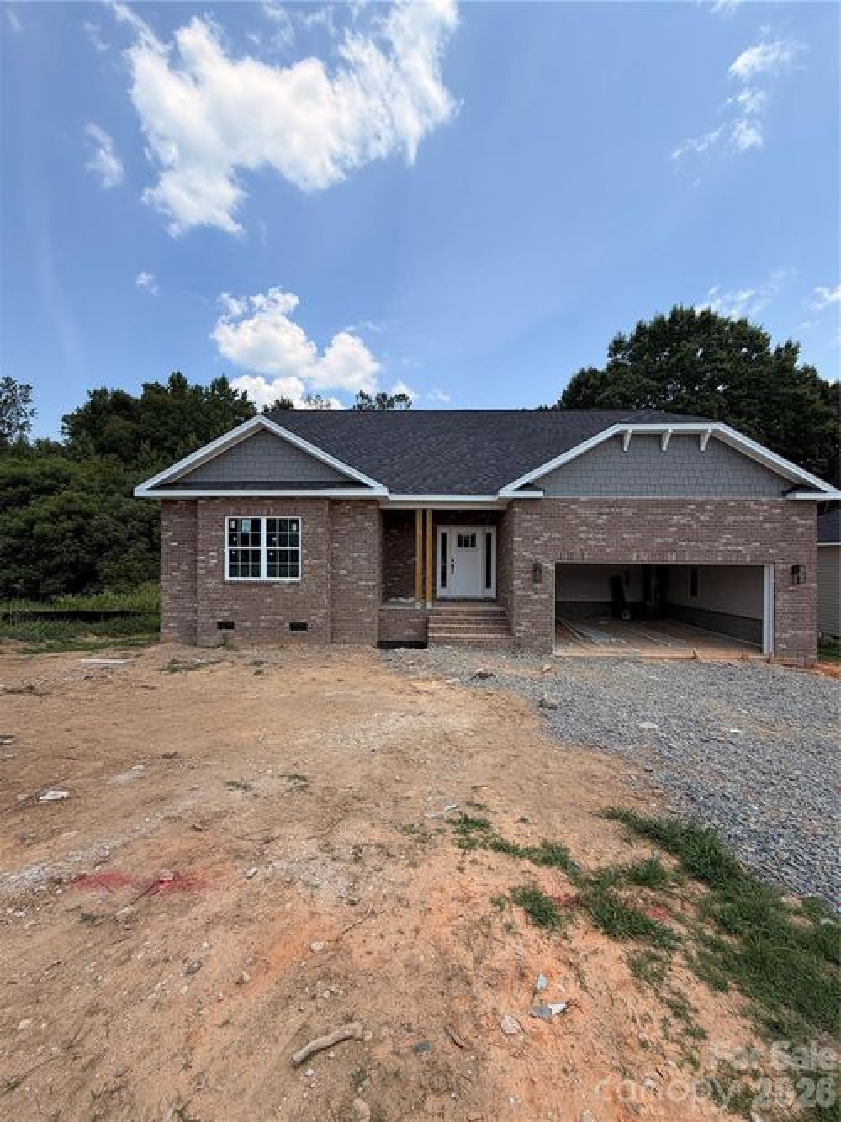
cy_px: 561
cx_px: 420
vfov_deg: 102.1
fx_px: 454
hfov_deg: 85.7
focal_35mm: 14
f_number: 2.2
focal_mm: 2.22
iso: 20
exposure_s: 1/770
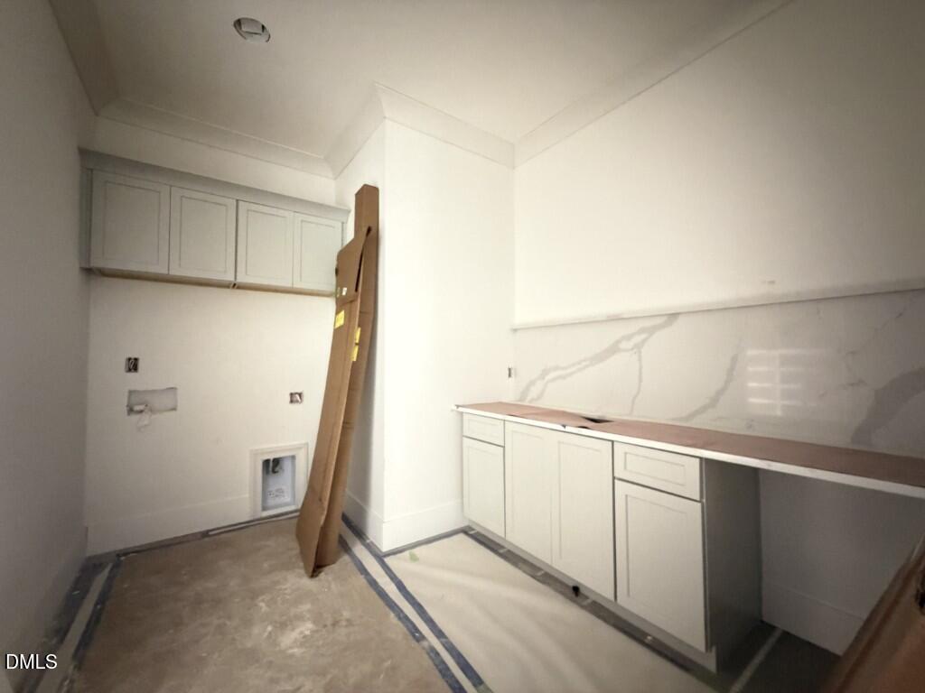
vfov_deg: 85.7
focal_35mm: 14
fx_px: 374
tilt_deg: +1.8
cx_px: 462
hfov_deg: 102.1
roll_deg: +0.0
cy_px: 346
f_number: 2.2
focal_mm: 2.22
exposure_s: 1/30
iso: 2000
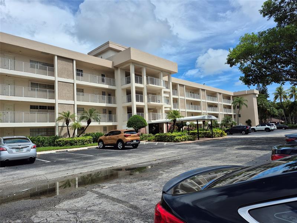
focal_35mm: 23
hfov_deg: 73.9
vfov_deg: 58.9
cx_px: 148
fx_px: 197
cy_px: 112
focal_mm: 5.4
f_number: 1.8
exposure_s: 1/2384
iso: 25
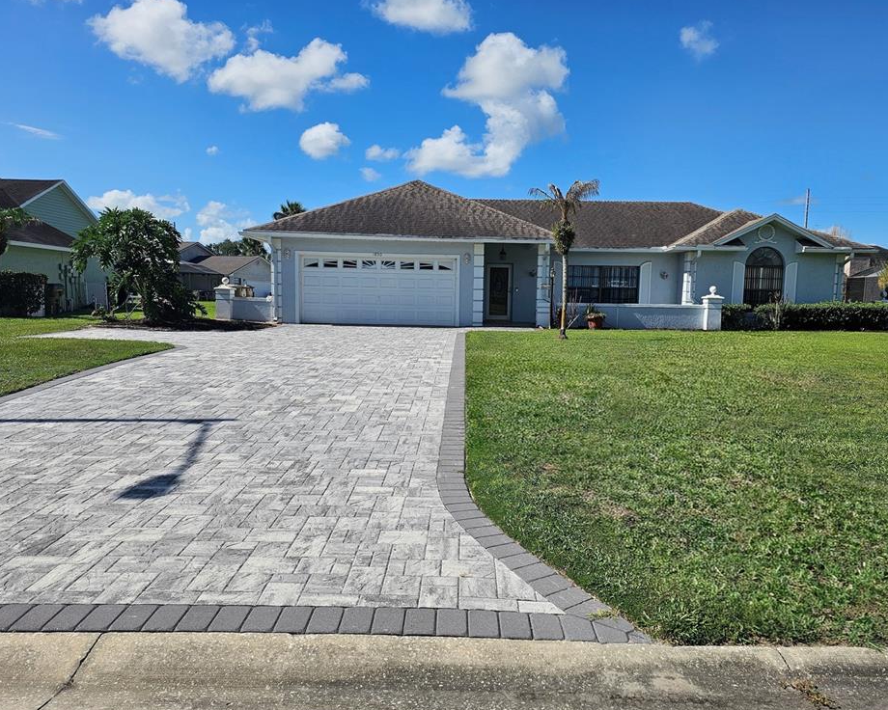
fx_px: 657
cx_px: 474
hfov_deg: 68.0
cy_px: 350
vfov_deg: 56.8
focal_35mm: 25
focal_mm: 6.3
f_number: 1.7
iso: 10
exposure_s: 1/1238
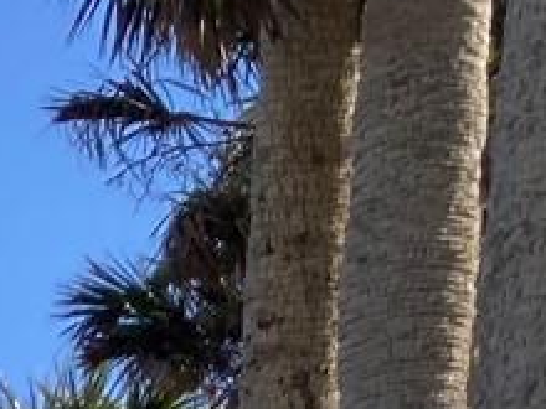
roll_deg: -1.3
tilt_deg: +3.8
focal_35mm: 204
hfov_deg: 8.2
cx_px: -1102
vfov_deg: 6.4
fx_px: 3218
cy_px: 1408
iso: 20
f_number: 1.8
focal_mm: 3.99
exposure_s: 1/1473
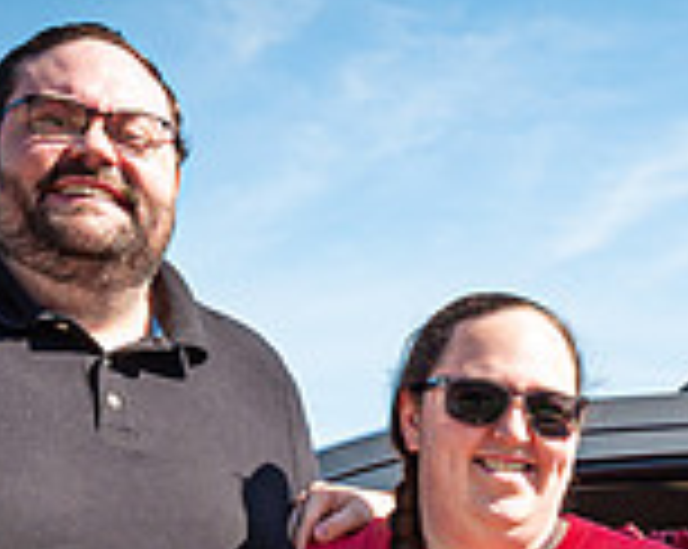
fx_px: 2603
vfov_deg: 11.7
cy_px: 749
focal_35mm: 128
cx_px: 625
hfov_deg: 14.9
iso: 200
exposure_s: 1/200
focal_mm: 24
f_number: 7.1
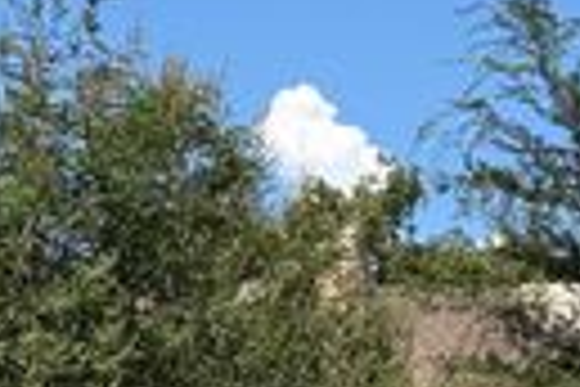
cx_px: 571
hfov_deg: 20.4
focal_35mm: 97
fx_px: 1563
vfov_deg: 13.7
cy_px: 466
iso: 80
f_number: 1.78
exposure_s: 1/3021
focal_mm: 6.76
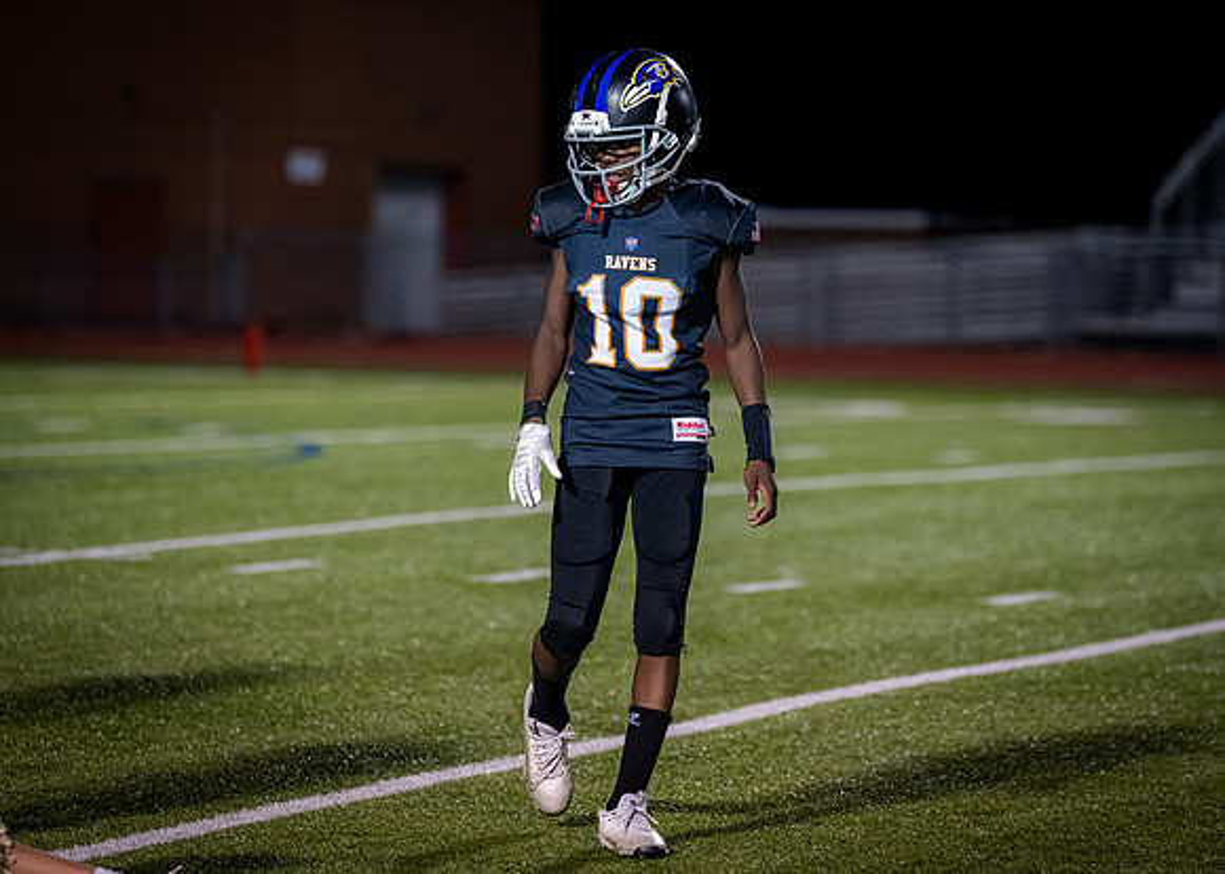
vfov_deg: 8.0
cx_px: 608
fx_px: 6236
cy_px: 382
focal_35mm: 179
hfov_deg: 11.2
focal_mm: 150
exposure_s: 1/1000
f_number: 2.8
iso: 2500
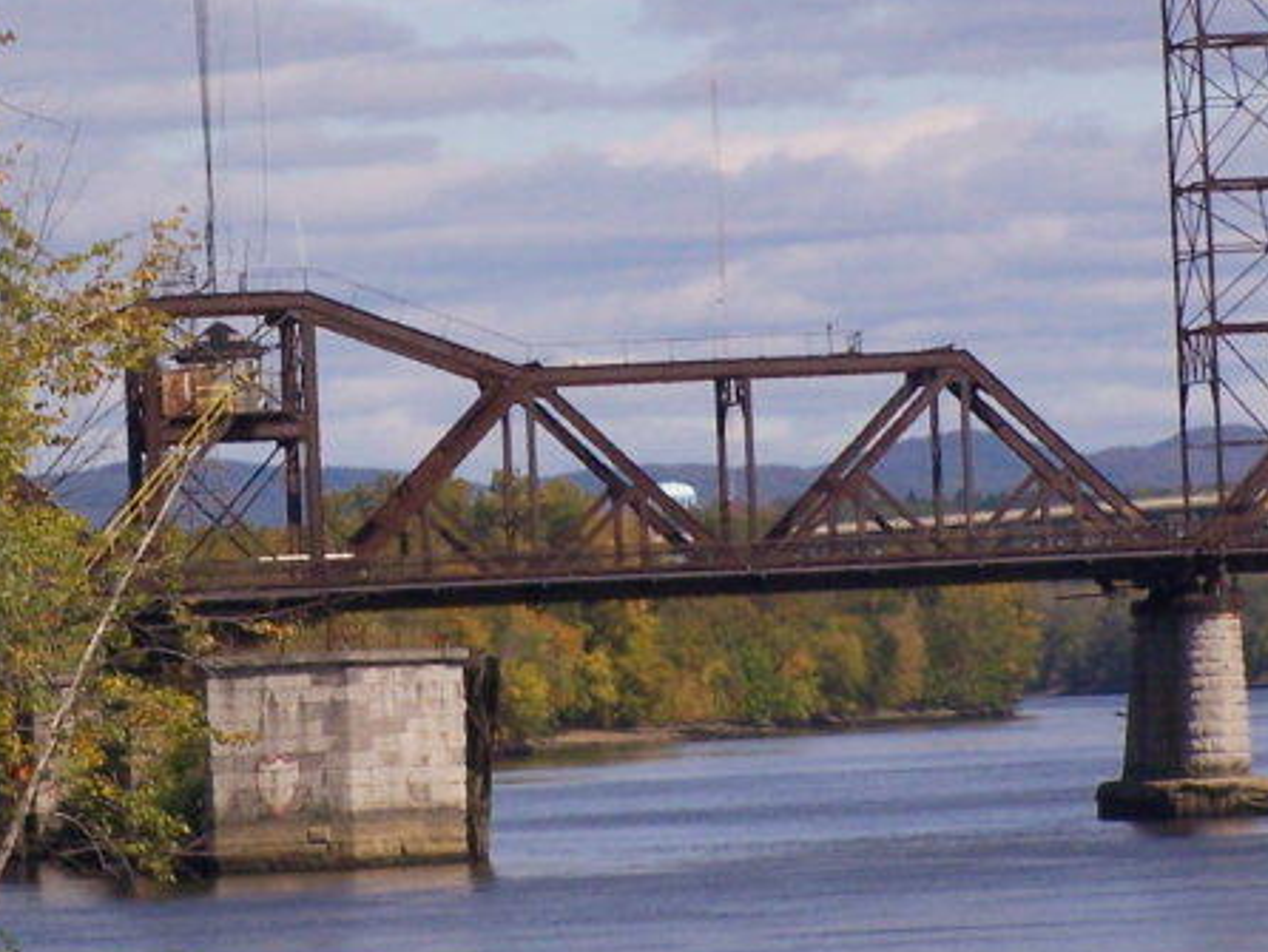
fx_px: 13377
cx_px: 387
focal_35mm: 365
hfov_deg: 5.4
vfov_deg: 4.1
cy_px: 102
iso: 80
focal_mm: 26.4
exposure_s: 1/500
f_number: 6.3
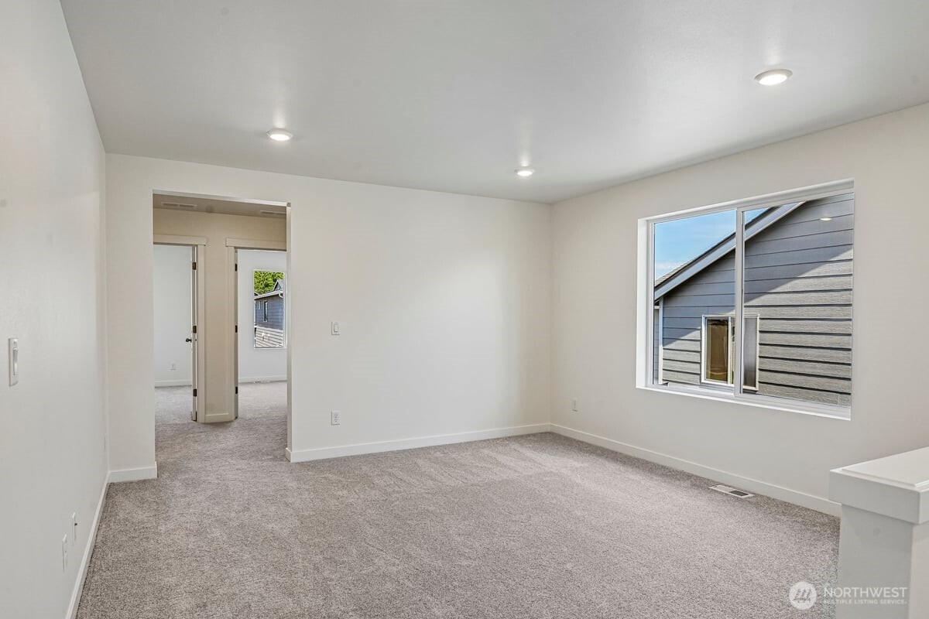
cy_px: 310
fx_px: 542
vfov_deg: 59.5
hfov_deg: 81.2
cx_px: 464
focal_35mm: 21
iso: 400
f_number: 8
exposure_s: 1/100
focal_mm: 21
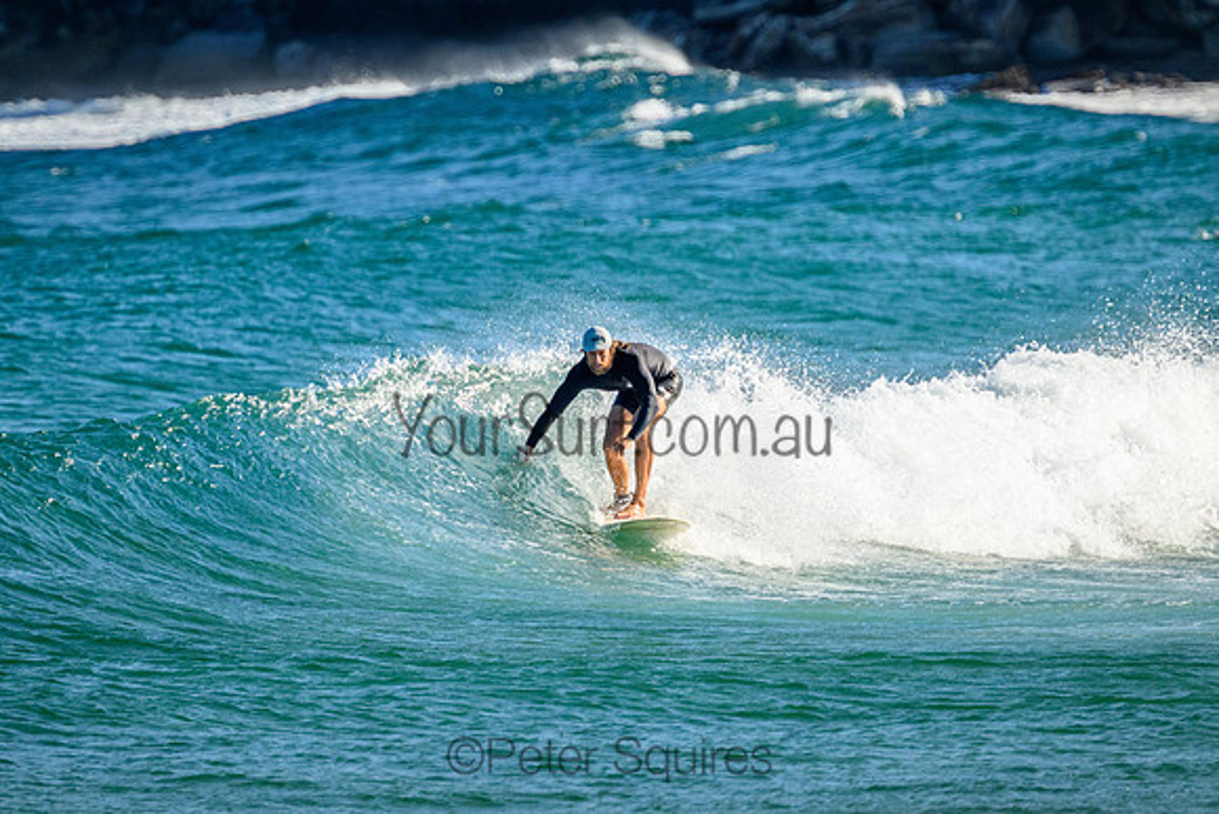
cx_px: 610
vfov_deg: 1.7
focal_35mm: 800
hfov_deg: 2.6
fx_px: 27094
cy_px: 407
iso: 1600
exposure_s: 1/2000
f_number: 11
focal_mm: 800
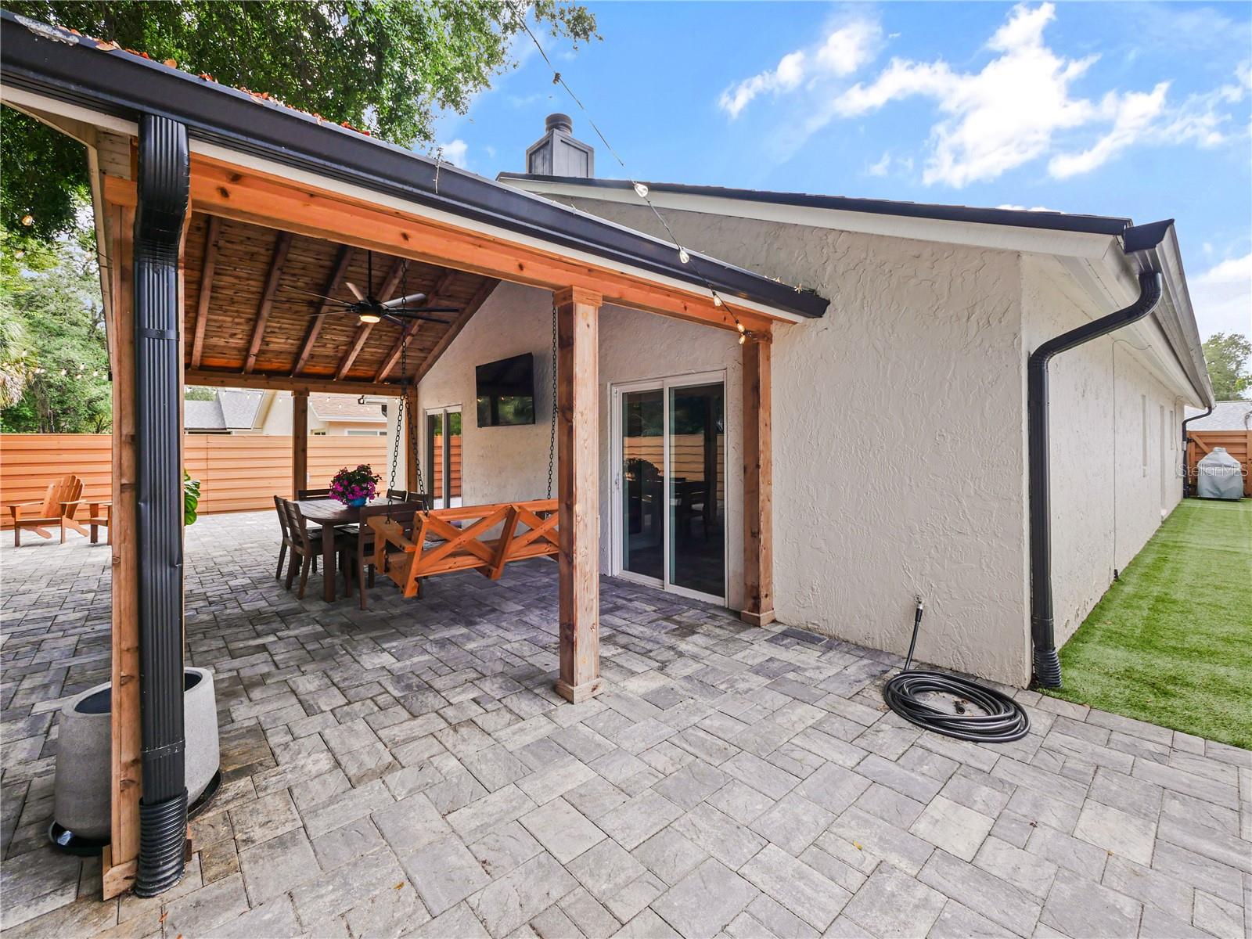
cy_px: 470
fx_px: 506
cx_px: 626
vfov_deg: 85.7
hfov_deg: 102.1
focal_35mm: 14
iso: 200
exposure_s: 1/250
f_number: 5.6
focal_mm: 7
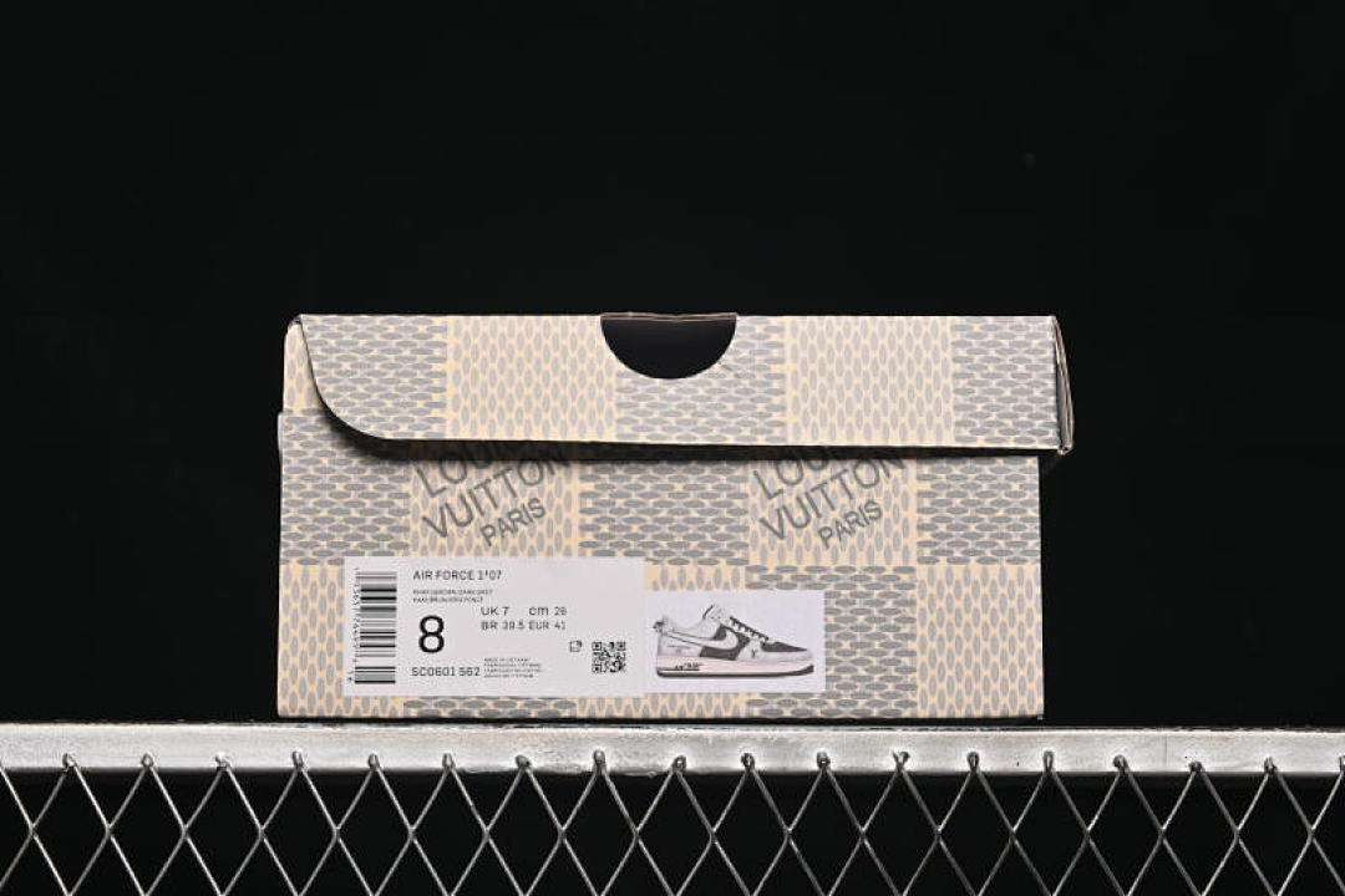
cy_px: 448
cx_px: 672
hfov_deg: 27.0
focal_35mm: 75
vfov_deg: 18.2
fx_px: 2802
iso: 160
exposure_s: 1/60
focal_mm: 50
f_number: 6.3
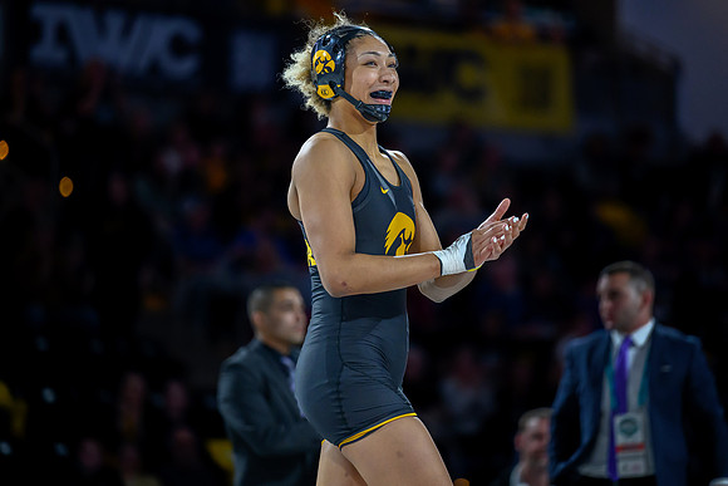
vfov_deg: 6.3
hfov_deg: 9.4
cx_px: 359
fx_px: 4440
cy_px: 209
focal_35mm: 220
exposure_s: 1/800
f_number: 2.8
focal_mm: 190
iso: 5000
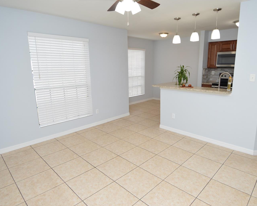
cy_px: 101
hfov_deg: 77.6
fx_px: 160
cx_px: 135
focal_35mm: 21
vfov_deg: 65.5
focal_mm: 12
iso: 400
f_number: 4.5
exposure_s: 1/80
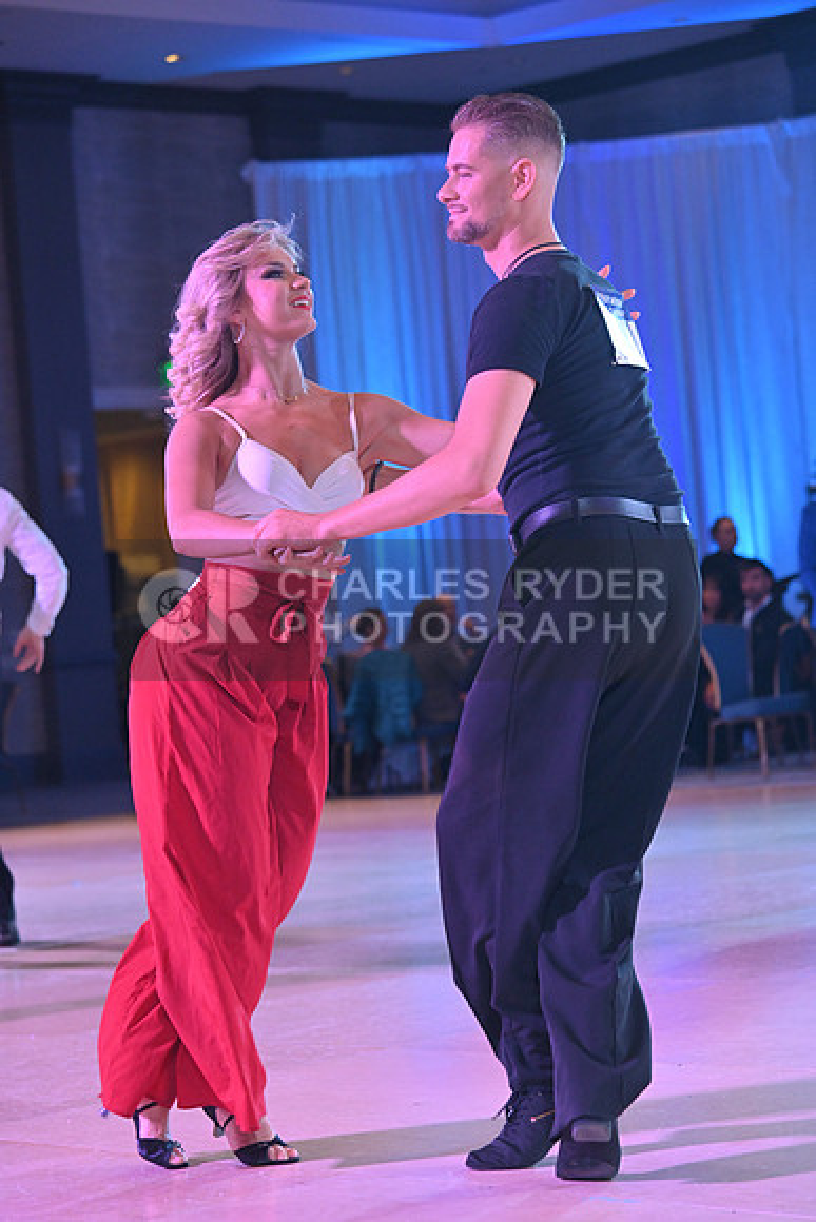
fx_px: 3330
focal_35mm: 98
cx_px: 408
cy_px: 611
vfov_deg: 20.8
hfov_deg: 14.0
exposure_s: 1/320
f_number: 5
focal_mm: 98
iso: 3200
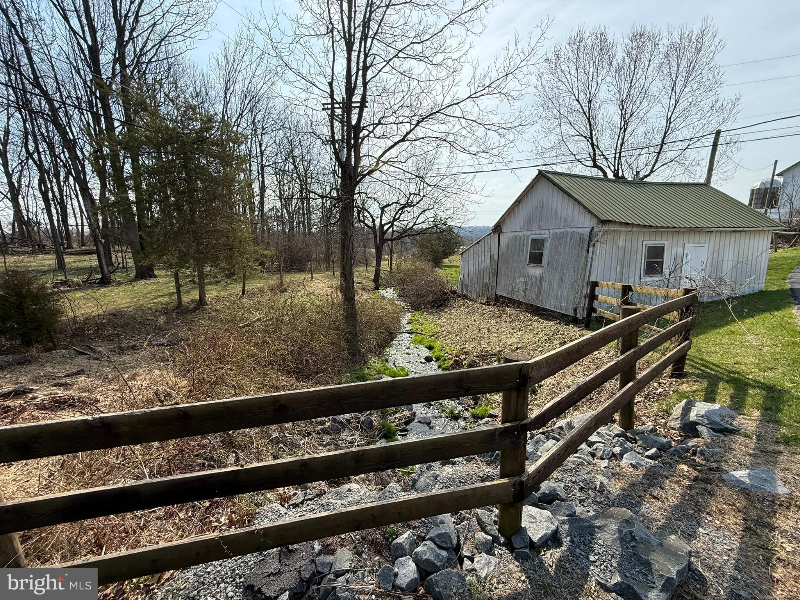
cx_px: 400
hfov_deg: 102.1
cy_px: 300
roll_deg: +0.4
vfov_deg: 85.7
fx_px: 324
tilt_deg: -9.9
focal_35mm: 14
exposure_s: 1/1189
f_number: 2.2
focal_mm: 2.22
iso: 64
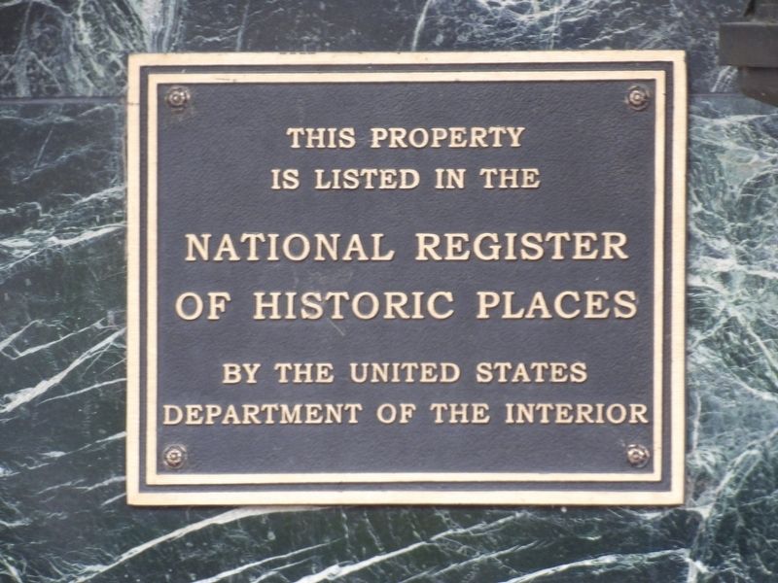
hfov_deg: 3.9
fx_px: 11507
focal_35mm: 512
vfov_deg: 2.9
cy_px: 292
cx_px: 389
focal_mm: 91.8
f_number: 4.1
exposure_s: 1/50
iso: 300
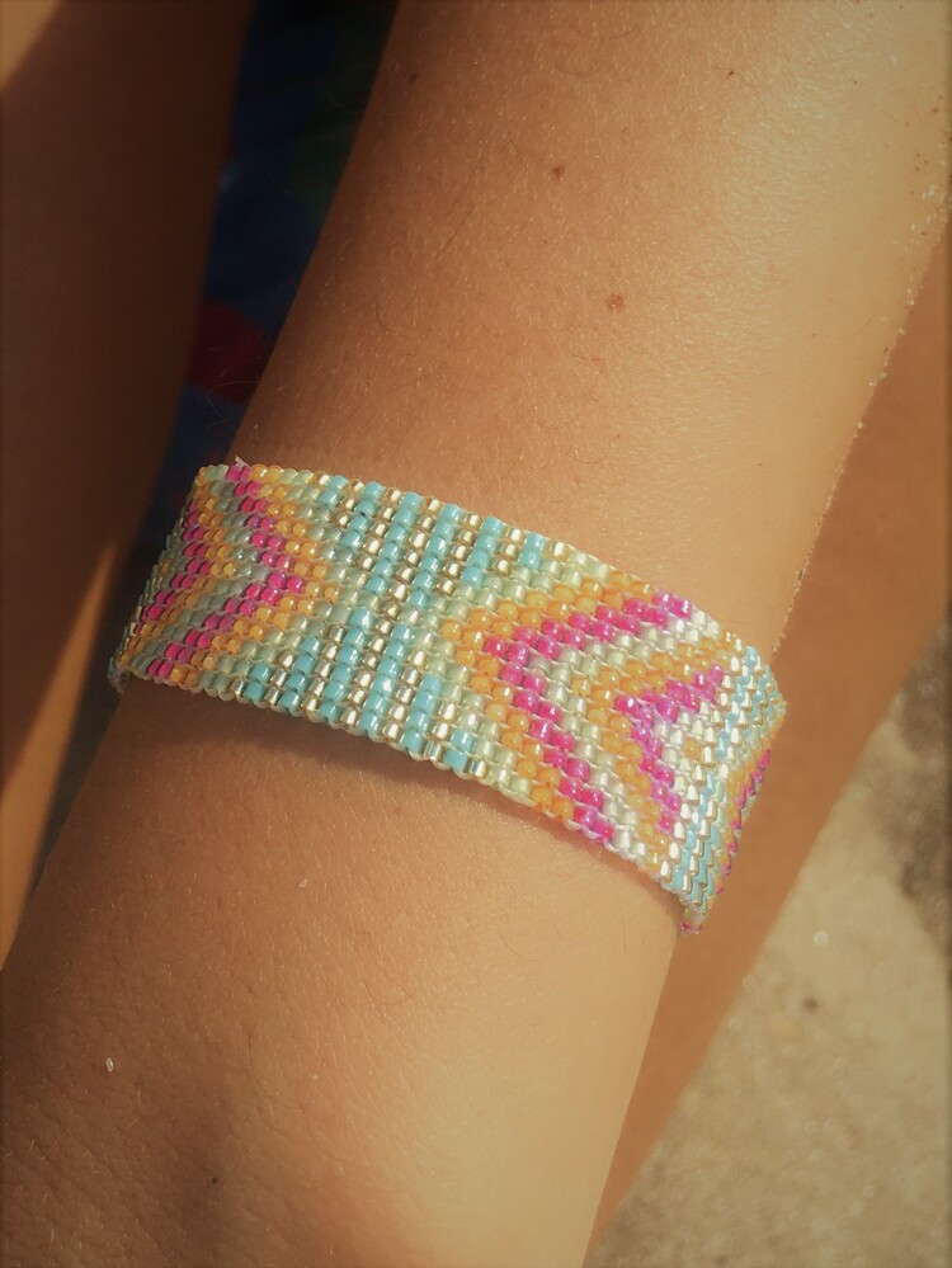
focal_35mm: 29
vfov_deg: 61.6
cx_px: 476
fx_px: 1063
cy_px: 634
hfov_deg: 48.3
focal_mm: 4.15
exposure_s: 1/1603
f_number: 2.2
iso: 25
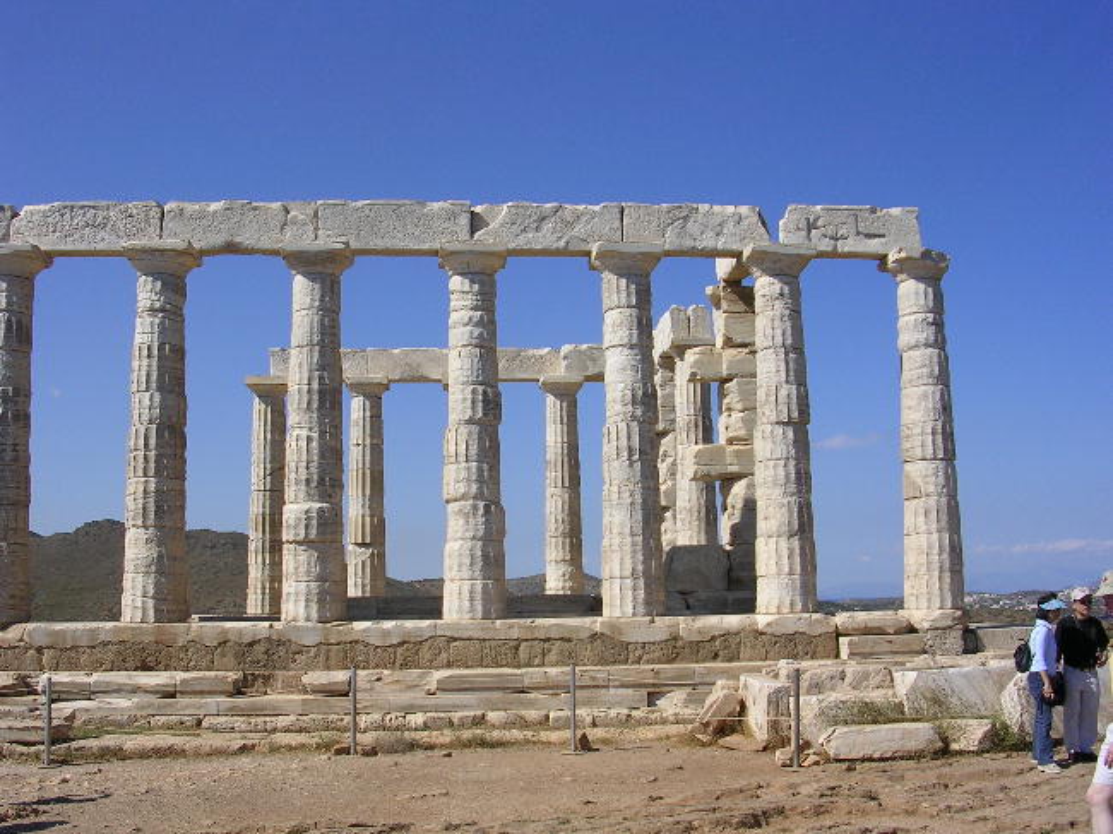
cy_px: 417
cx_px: 556
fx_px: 1221
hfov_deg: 49.0
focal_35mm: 38
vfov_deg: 37.7
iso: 50
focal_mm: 5.8
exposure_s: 1/502
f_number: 5.6
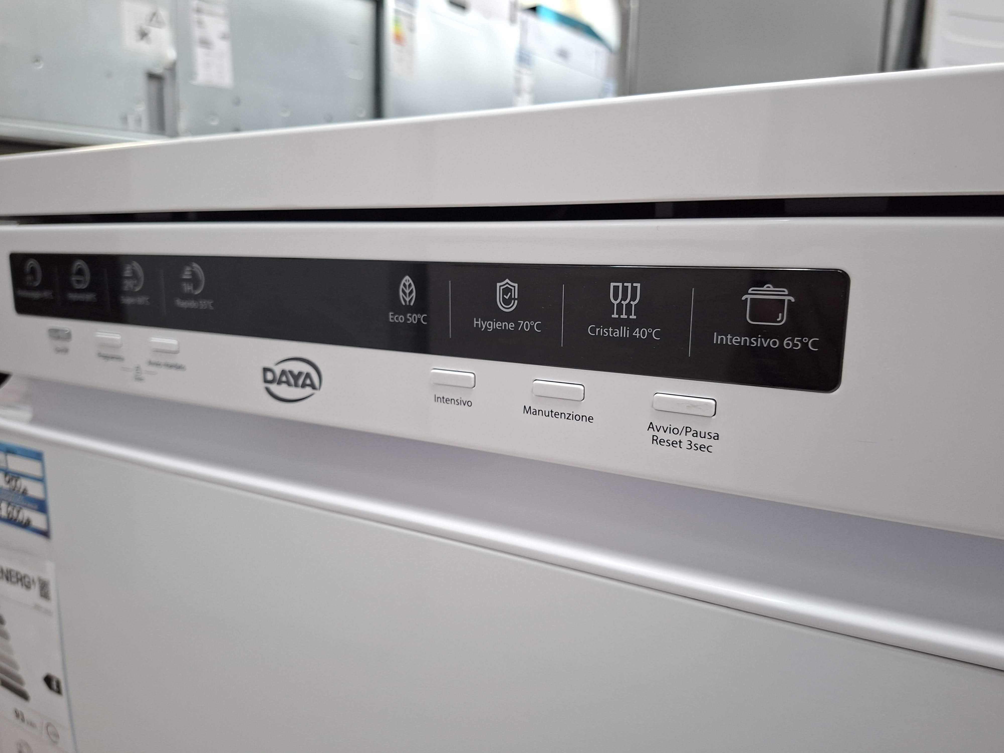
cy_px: 376
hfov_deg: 73.9
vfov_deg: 58.9
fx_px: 667
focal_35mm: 23
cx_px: 502
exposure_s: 1/50
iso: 250
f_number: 1.8
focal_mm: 5.54
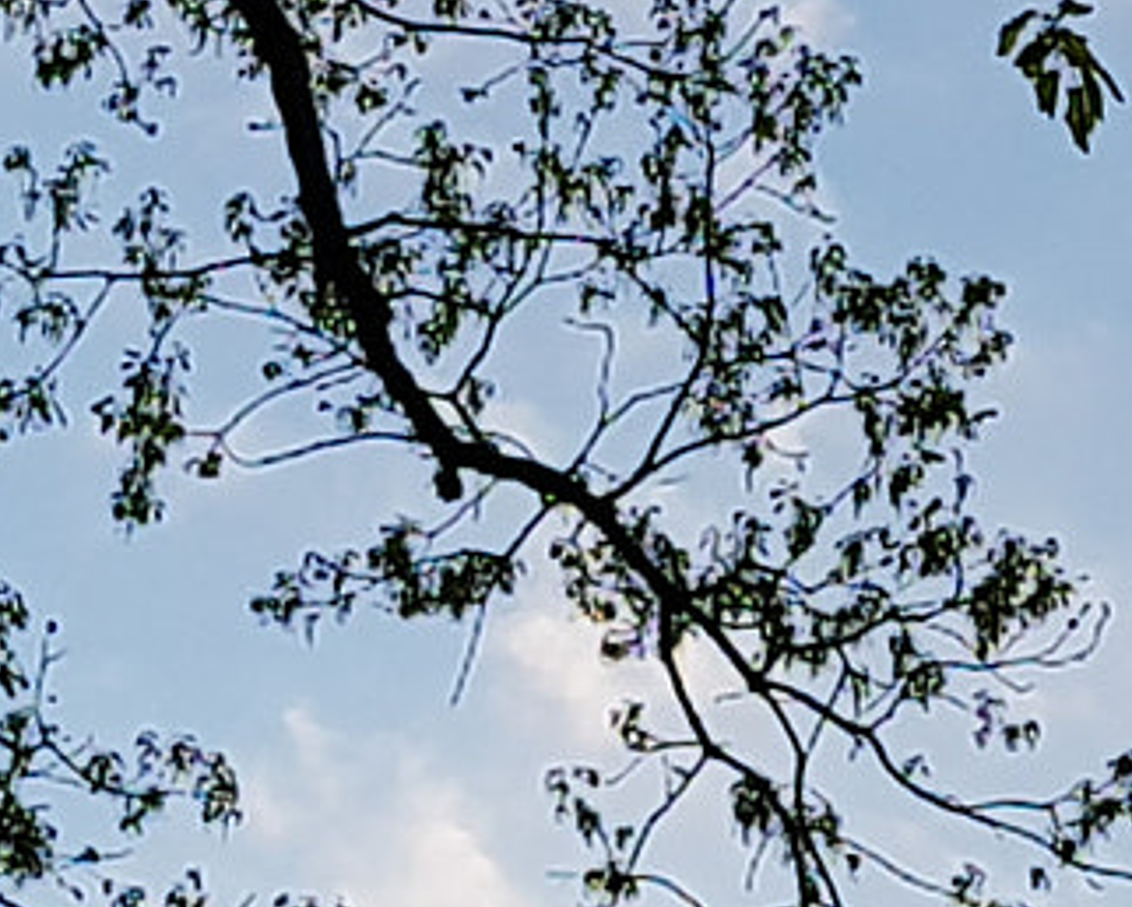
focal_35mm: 126
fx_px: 4224
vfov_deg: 11.9
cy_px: 1143
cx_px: 1670
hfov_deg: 14.3
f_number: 1.7
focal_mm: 4.2
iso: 40
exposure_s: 1/1816
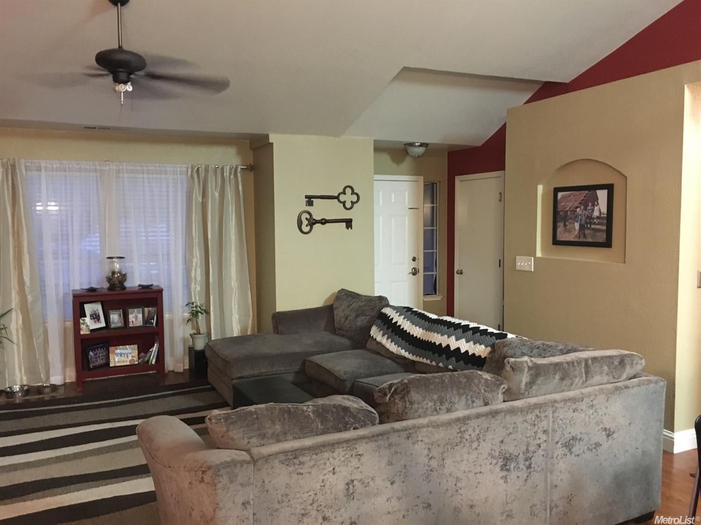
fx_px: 587
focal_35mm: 29
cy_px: 262
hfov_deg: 61.7
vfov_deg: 48.2
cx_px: 350
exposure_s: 1/15
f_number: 2.2
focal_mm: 4.15
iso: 500
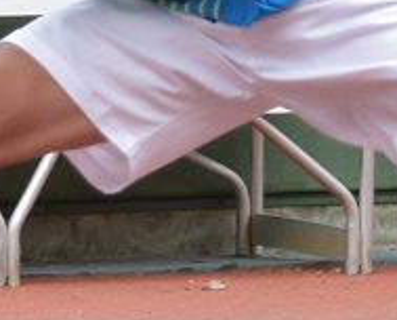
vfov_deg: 3.0
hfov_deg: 3.7
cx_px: 8
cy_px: 84
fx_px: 6122
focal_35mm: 520
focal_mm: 70
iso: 400
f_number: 4.5
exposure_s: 1/1600
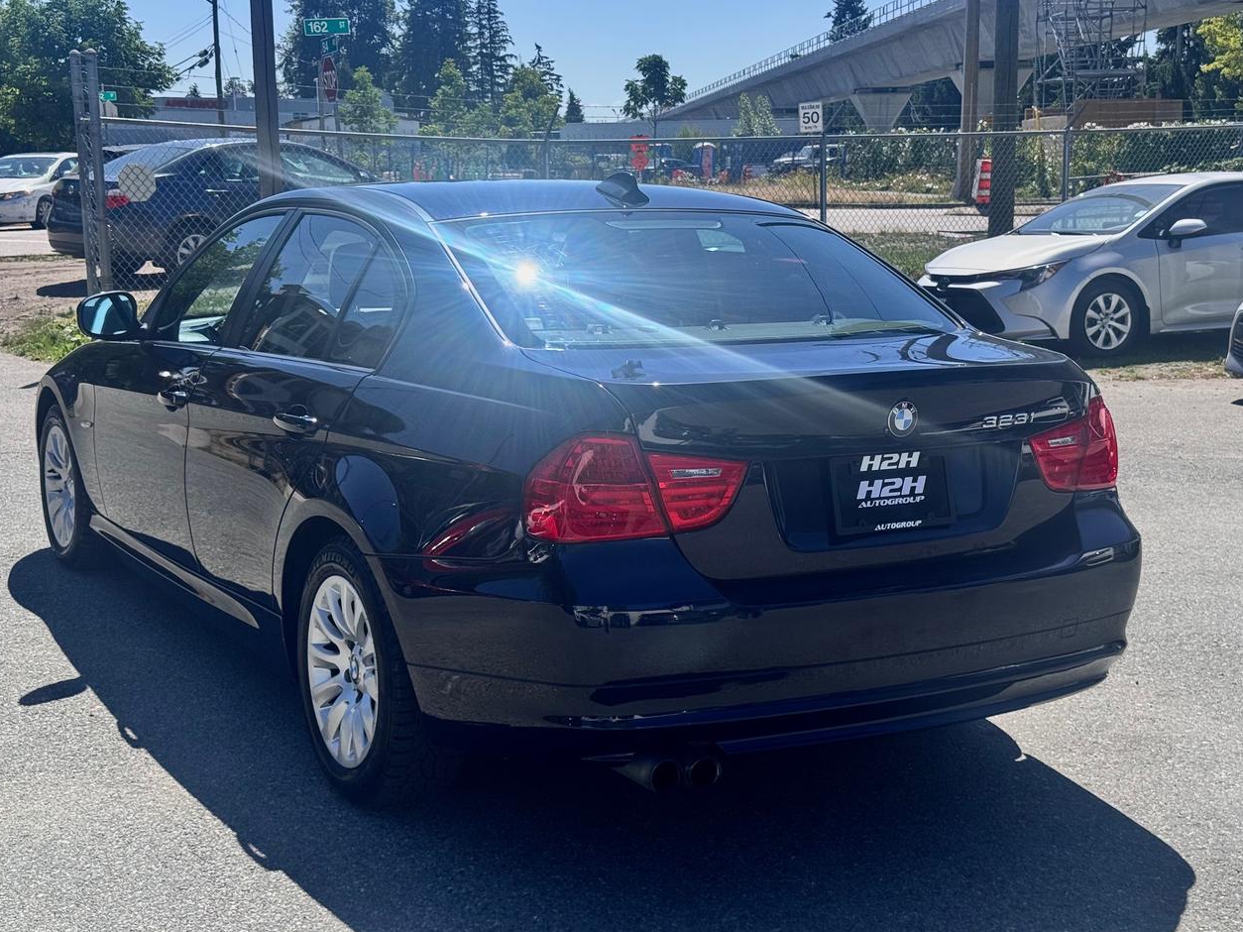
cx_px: 613
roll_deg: +1.3
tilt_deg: -8.4
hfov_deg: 38.9
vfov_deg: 29.7
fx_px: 1759
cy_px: 461
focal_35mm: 49
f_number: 1.78
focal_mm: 6.76
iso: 64
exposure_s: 1/3610
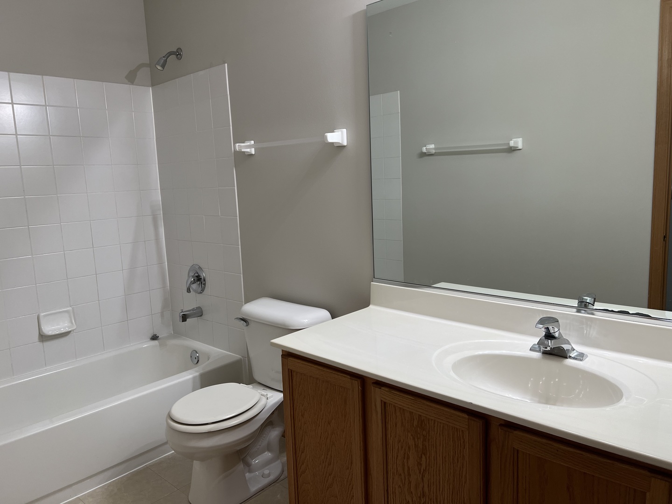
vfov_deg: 53.1
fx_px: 505
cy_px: 252
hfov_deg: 67.3
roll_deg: +2.9
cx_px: 336
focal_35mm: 26
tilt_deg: -8.1
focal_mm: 5.7
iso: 64
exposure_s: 1/60
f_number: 1.5
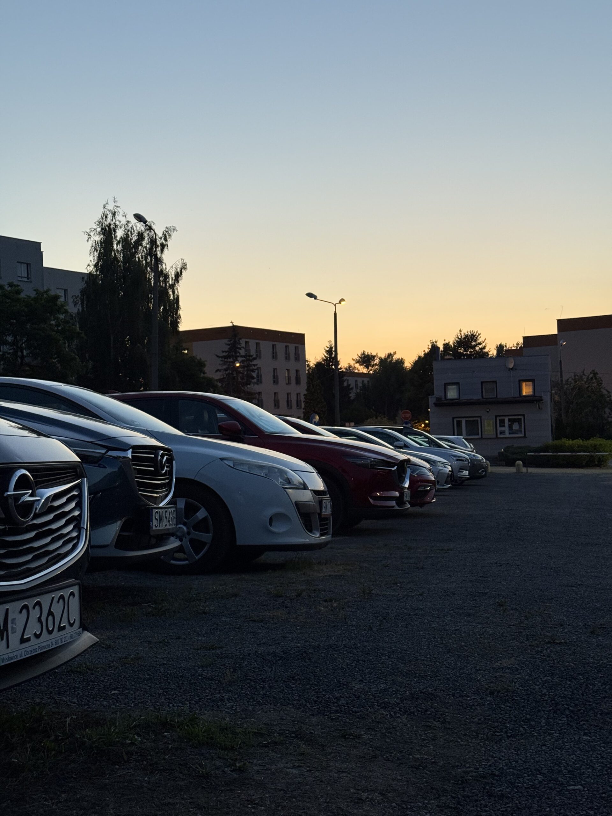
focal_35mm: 48
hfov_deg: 30.3
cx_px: 306
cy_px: 408
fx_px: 1131
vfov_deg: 39.7
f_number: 1.78
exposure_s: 1/50
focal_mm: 6.76
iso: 160
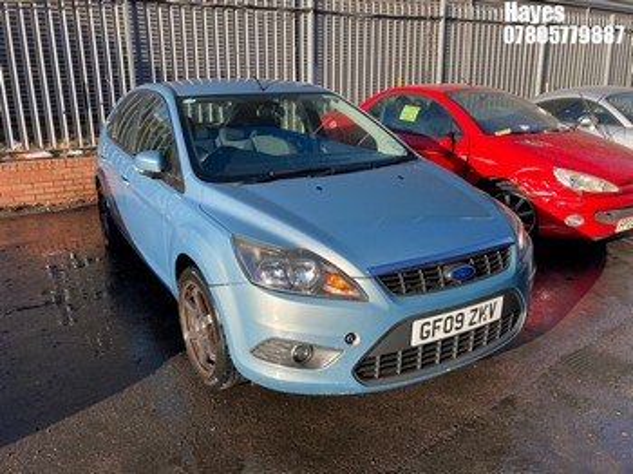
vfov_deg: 49.7
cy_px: 237
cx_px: 316
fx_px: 512
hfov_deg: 63.5
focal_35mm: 28
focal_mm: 3.99
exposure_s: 1/716
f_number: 1.8
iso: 20
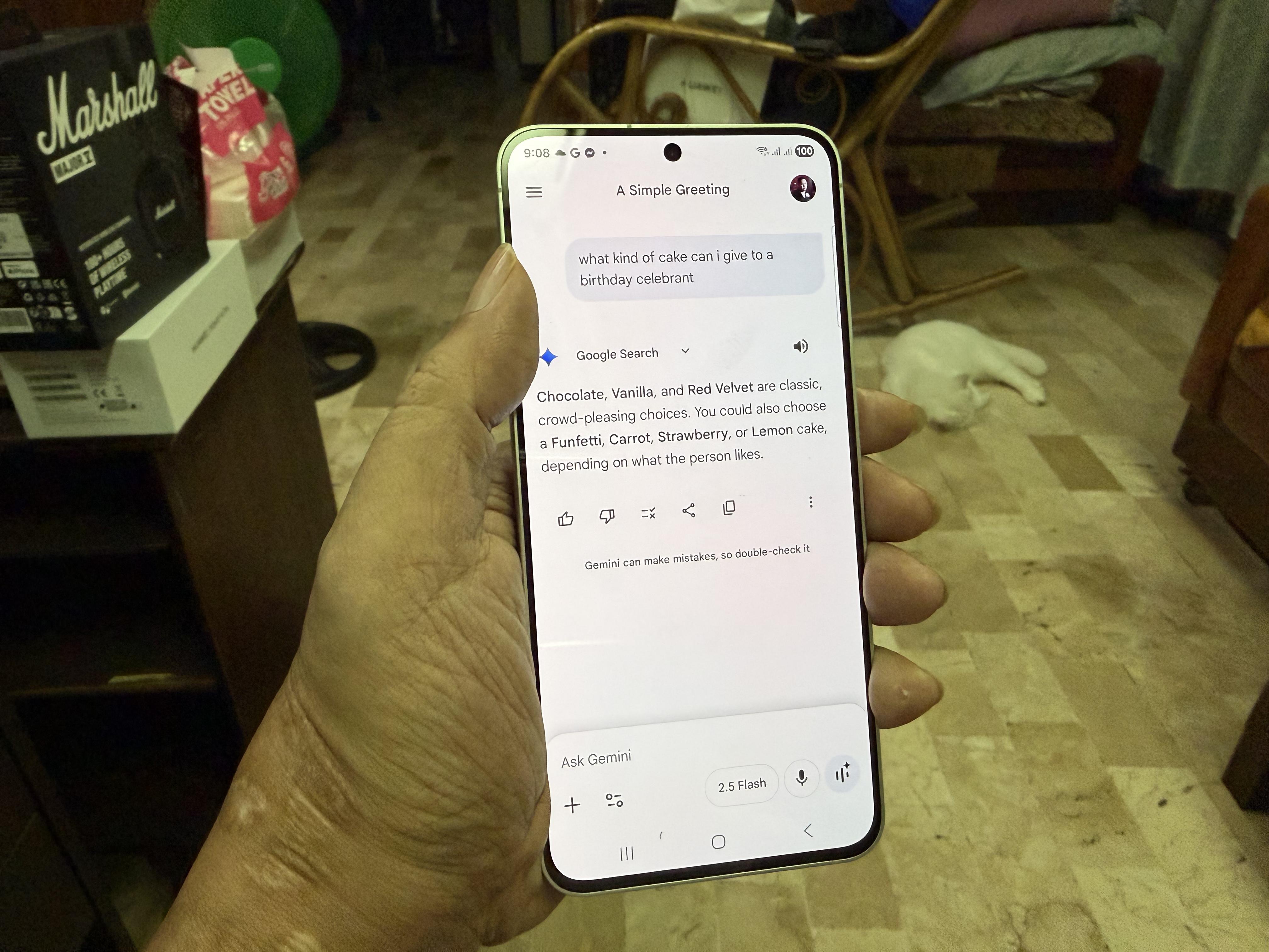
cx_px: 634
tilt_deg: -33.0
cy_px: 476
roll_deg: +3.2
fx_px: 880
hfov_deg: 71.6
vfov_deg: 56.8
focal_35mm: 24
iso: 320
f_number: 2.2
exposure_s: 1/60
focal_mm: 2.22
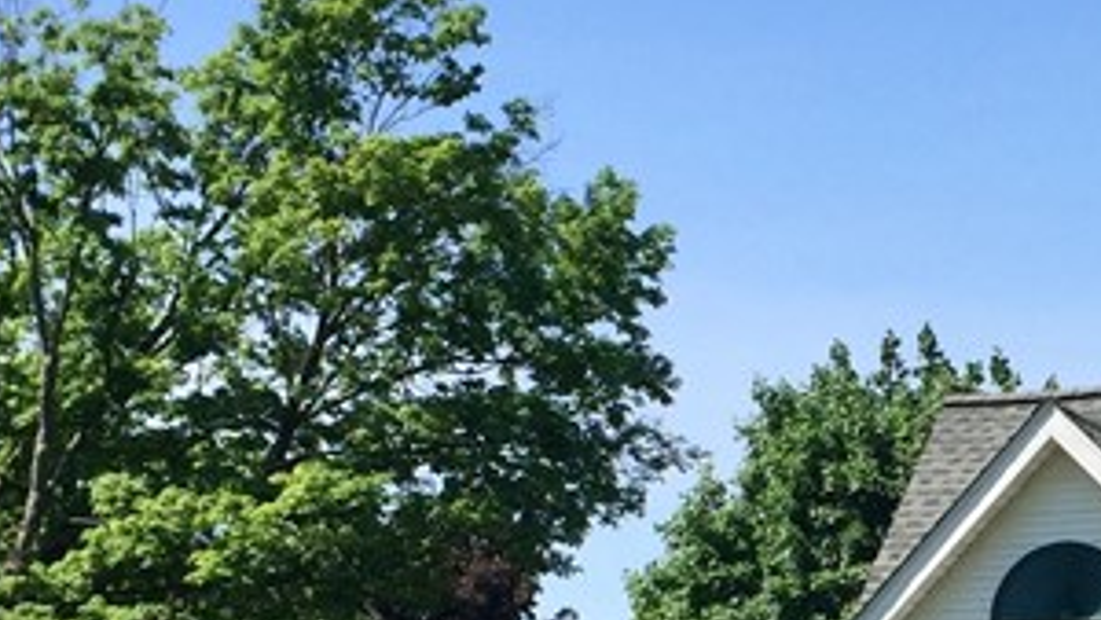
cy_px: 686
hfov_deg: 19.3
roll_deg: -1.2
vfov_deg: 11.1
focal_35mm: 108
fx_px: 3154
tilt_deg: +2.7
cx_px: 1061
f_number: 2.2
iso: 32
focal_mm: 4.15
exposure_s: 1/1647
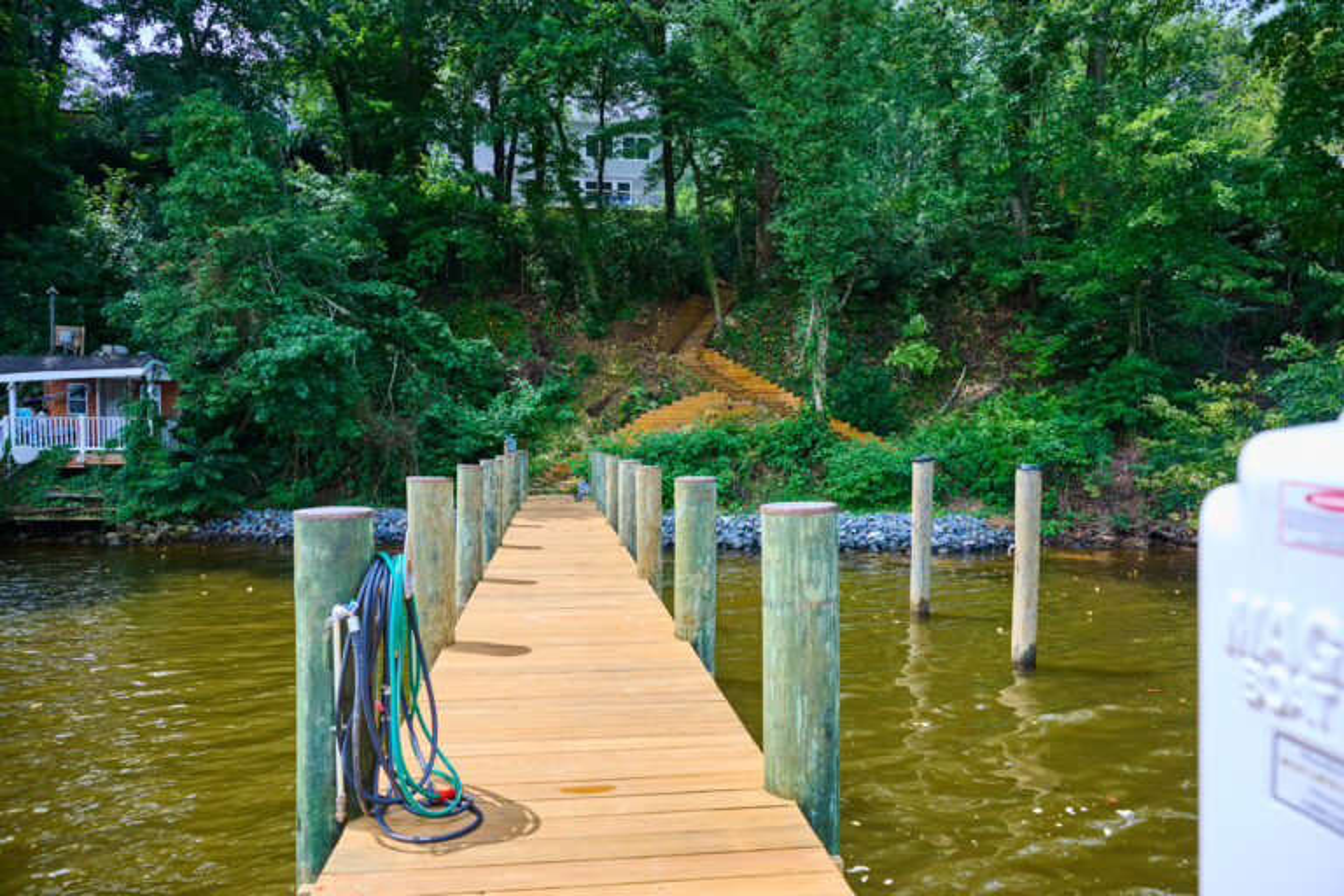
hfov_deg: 73.7
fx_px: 896
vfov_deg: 53.1
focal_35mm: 24
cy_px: 448
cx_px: 672
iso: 320
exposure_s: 1/1600
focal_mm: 24
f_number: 4
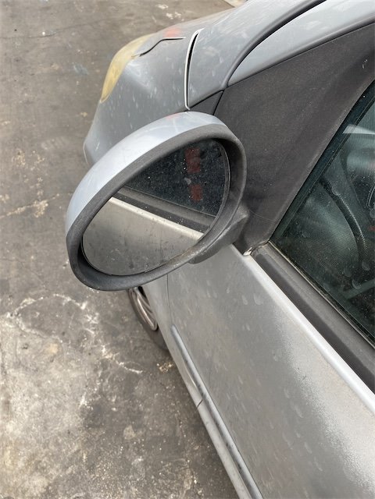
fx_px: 376
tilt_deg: -47.8
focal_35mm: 26
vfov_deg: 67.3
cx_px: 188
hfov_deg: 53.1
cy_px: 250
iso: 32
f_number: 1.8
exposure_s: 1/304
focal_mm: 4.25
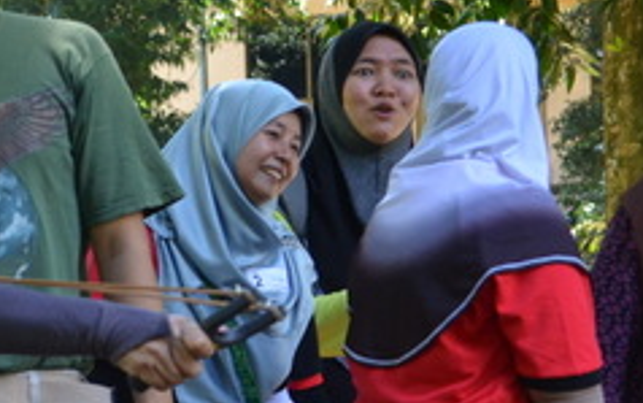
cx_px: -400
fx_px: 2875
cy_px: 560
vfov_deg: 7.9
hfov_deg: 12.0
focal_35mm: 164
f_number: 4
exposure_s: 1/125
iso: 500
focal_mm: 32
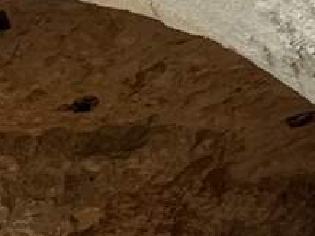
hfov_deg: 18.3
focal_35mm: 72
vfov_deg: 15.9
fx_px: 656
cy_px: 478
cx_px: -312
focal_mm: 1.57
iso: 500
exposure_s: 1/50
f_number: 1.8
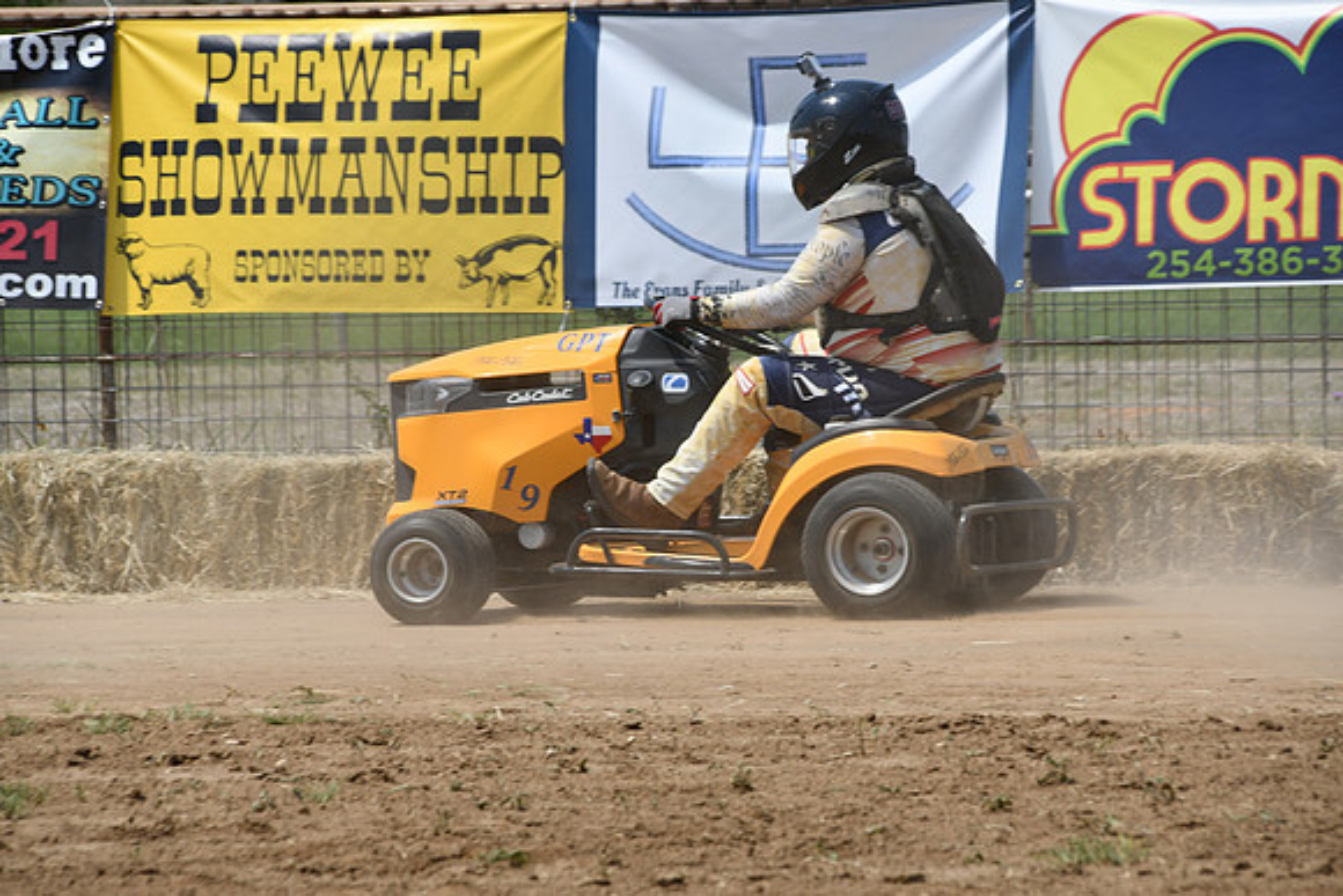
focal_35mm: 292
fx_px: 10895
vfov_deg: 4.7
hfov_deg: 7.1
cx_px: 672
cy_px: 448
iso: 110
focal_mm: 195
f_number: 8
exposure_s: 1/500
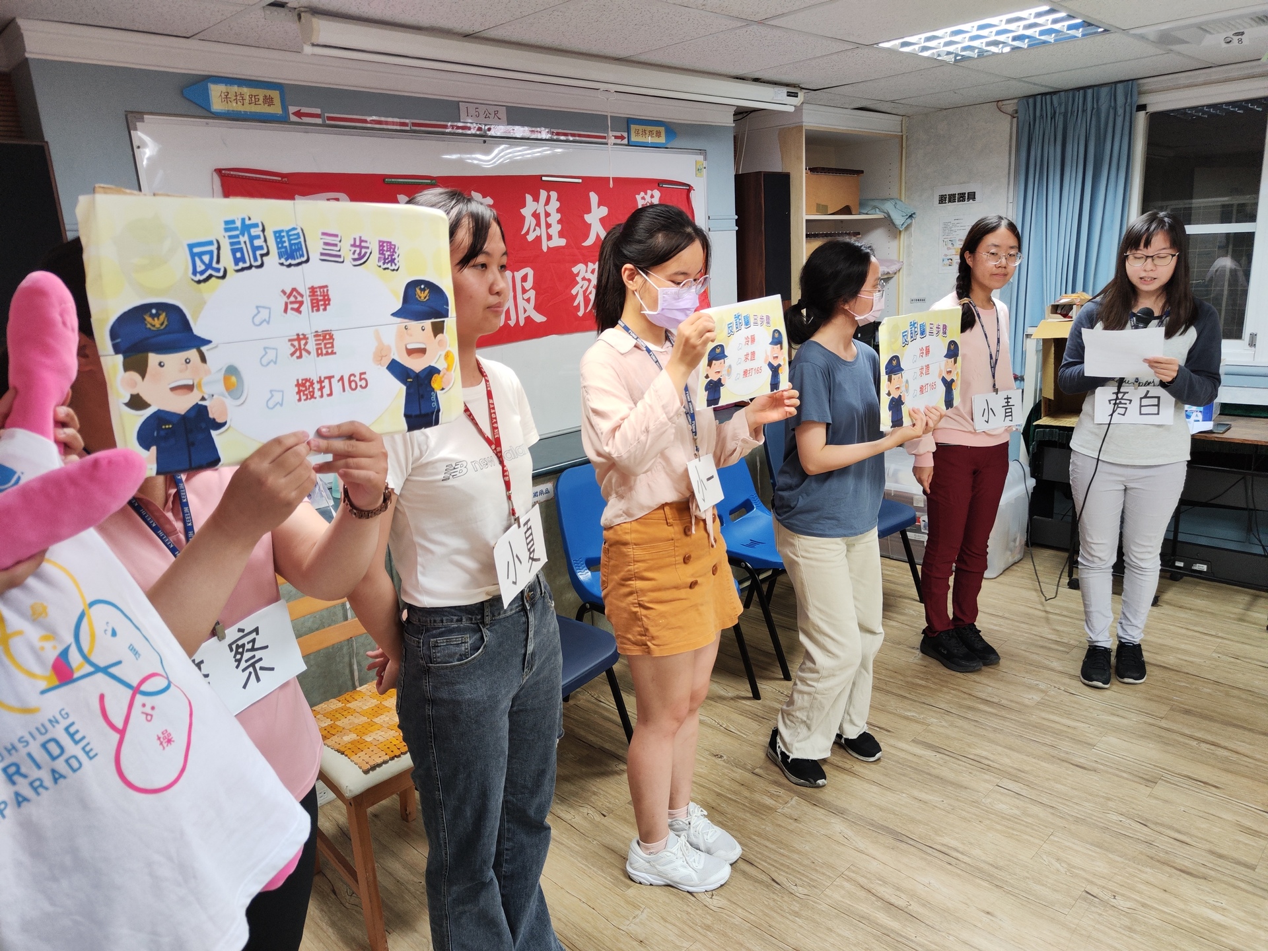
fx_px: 879
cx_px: 634
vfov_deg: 56.8
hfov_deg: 71.6
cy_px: 476
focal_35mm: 24
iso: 209
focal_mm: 5.59
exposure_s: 1/60
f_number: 1.88
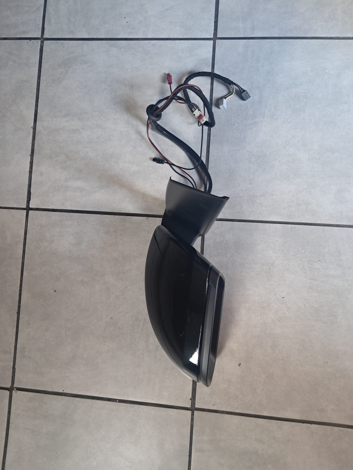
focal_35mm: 27
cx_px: 176
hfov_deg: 51.4
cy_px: 235
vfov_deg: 65.3
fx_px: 367
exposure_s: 1/50
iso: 200
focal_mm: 4
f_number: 1.8
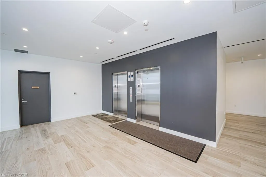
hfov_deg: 104.2
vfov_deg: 81.2
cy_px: 88
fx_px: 103
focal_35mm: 14
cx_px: 133
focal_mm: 14
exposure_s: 1/100
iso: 1000
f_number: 4.5
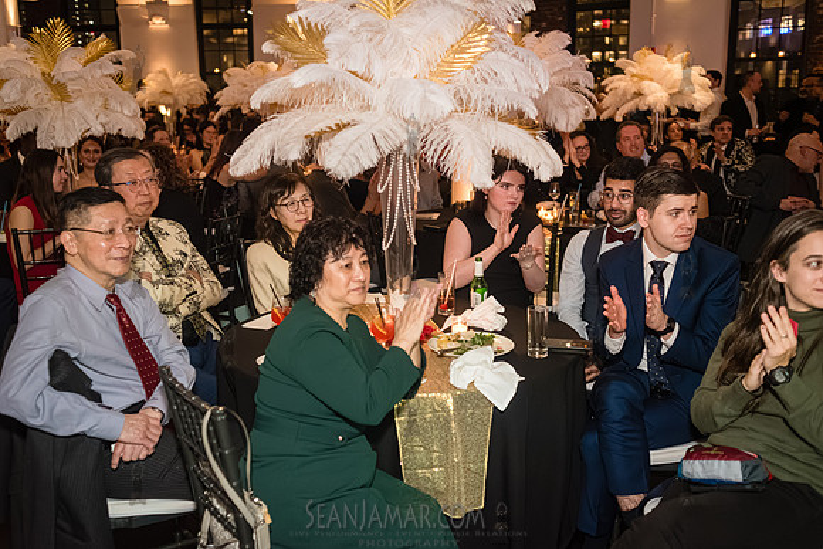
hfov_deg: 51.6
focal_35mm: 37
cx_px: 397
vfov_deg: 35.7
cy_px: 274
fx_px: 852
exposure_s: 1/250
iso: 8000
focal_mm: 35
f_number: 3.2
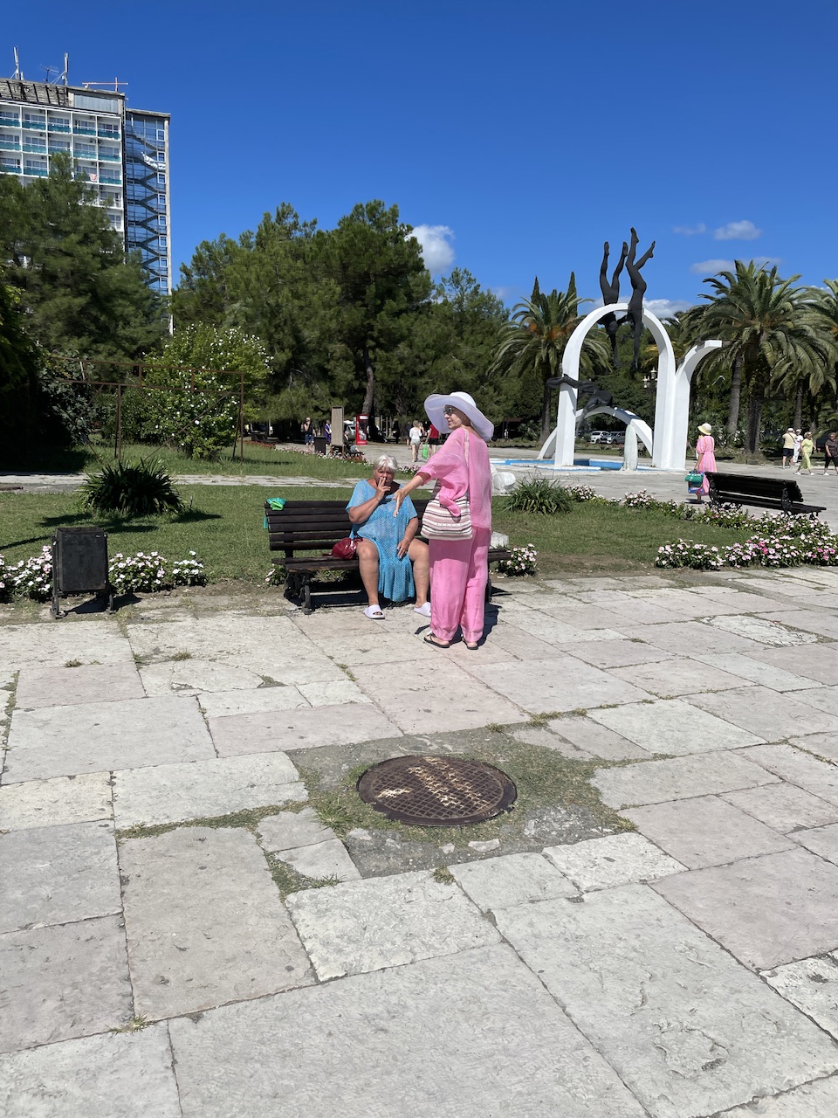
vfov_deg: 67.3
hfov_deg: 53.1
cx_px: 419
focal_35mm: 26
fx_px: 839
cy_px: 559
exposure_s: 1/6135
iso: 32
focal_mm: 4.2
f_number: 1.6
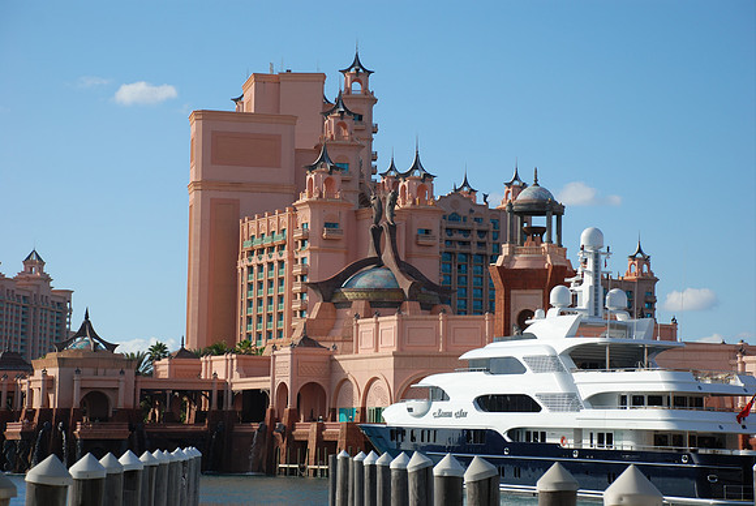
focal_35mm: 99
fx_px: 2081
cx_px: 378
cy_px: 253
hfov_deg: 20.6
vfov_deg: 13.9
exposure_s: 1/500
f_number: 5.3
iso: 100
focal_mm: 66
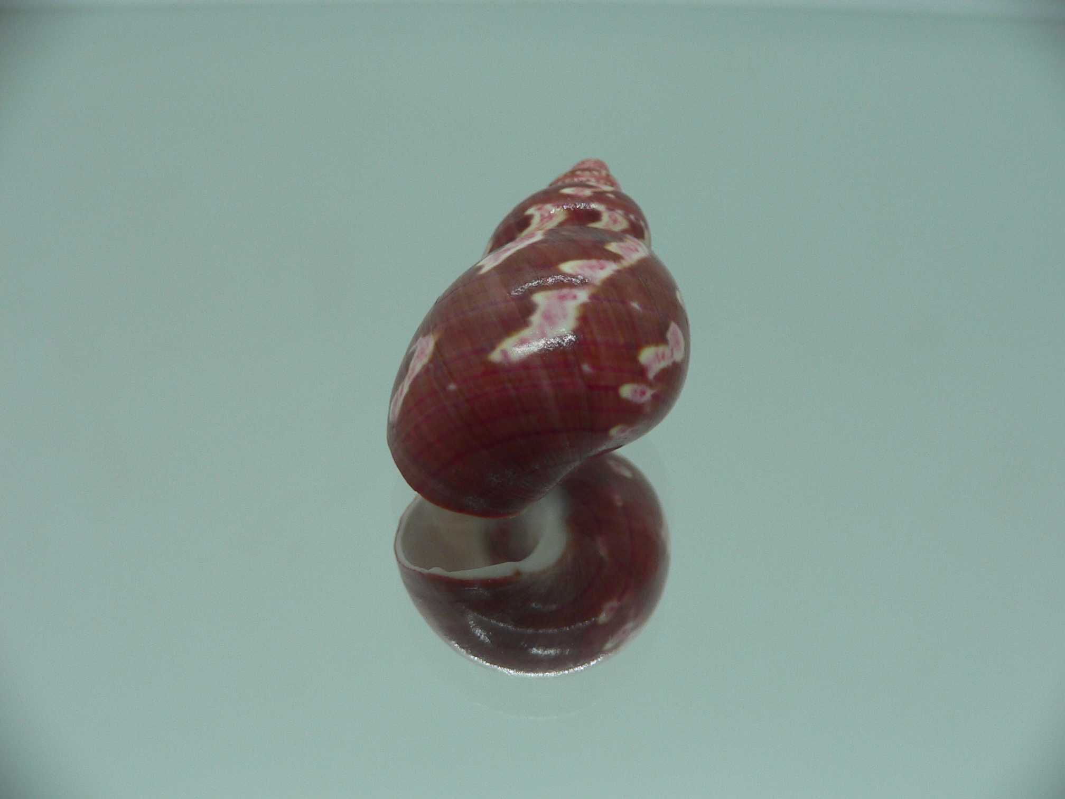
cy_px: 400
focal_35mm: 35
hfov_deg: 52.6
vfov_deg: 40.7
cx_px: 532
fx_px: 1077
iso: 80
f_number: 2.8
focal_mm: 4.6
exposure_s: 1/60
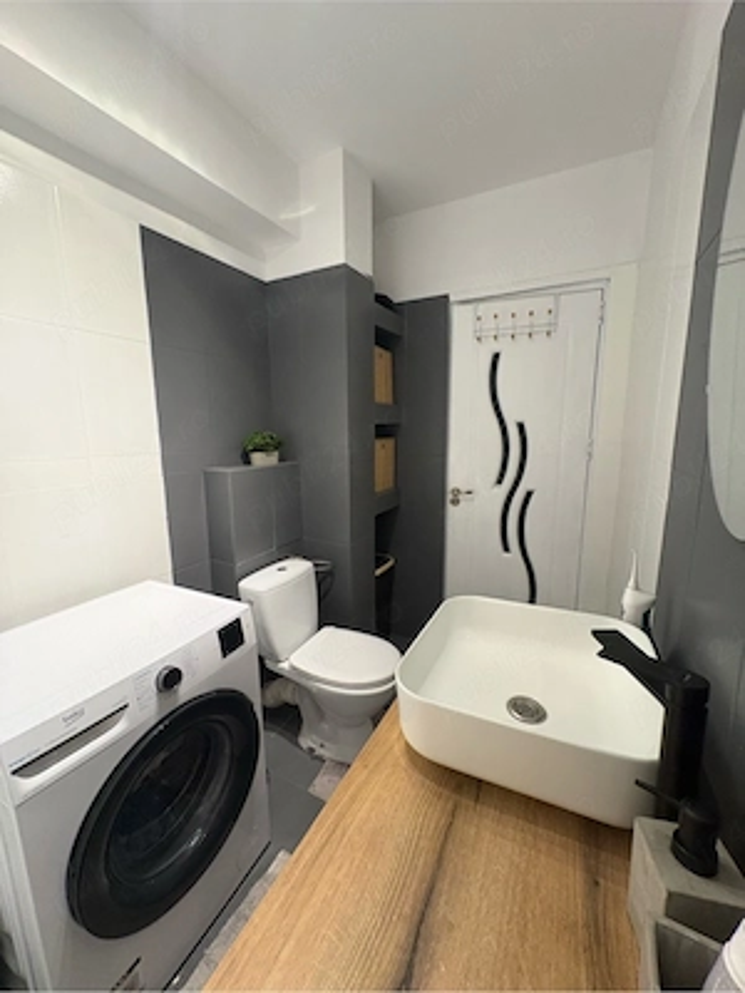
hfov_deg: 85.7
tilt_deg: -9.0
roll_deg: +0.5
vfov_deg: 102.1
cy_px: 496
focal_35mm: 14
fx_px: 402
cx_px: 372
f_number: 2.2
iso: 500
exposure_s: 1/60
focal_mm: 2.22
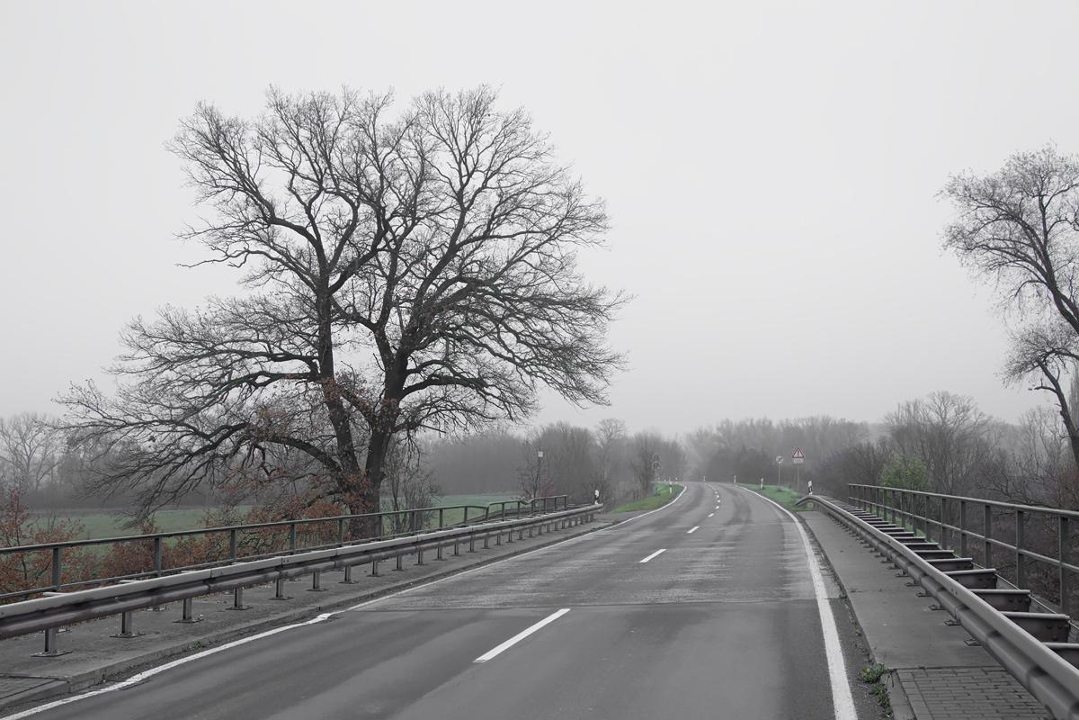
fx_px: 1079
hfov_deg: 53.1
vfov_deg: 36.9
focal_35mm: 36
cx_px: 540
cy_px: 360
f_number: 7.1
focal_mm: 24
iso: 280
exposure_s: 1/125
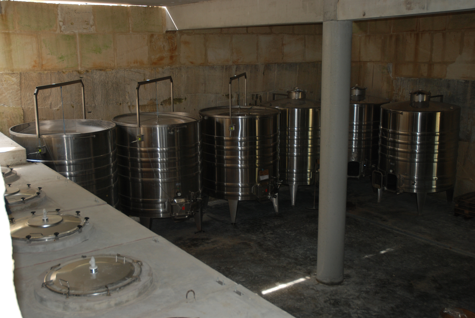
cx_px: 238
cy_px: 159
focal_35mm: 40
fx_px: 535
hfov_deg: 47.9
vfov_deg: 33.1
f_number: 3.8
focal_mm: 27
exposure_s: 1/60
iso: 250
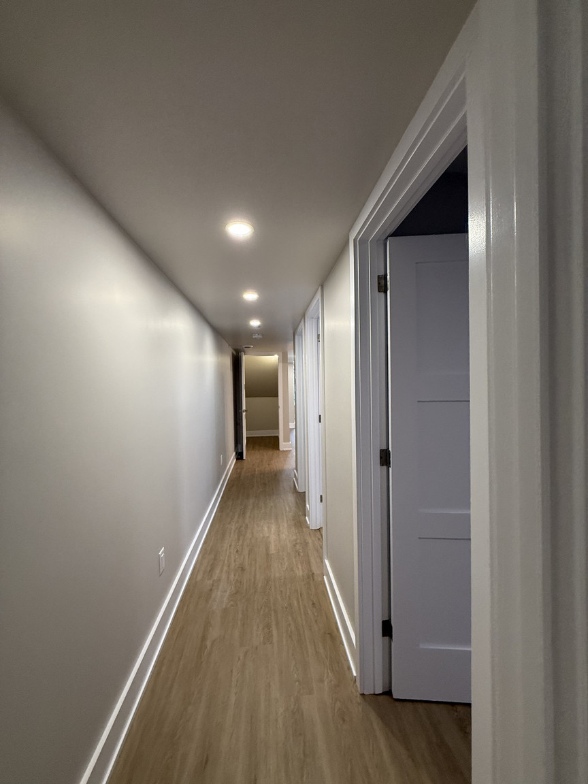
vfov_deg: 102.1
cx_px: 294
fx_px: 317
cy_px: 392
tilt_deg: +0.8
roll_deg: +1.8
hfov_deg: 85.7
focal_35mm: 14
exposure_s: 1/120
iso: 320
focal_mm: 2.22
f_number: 2.2
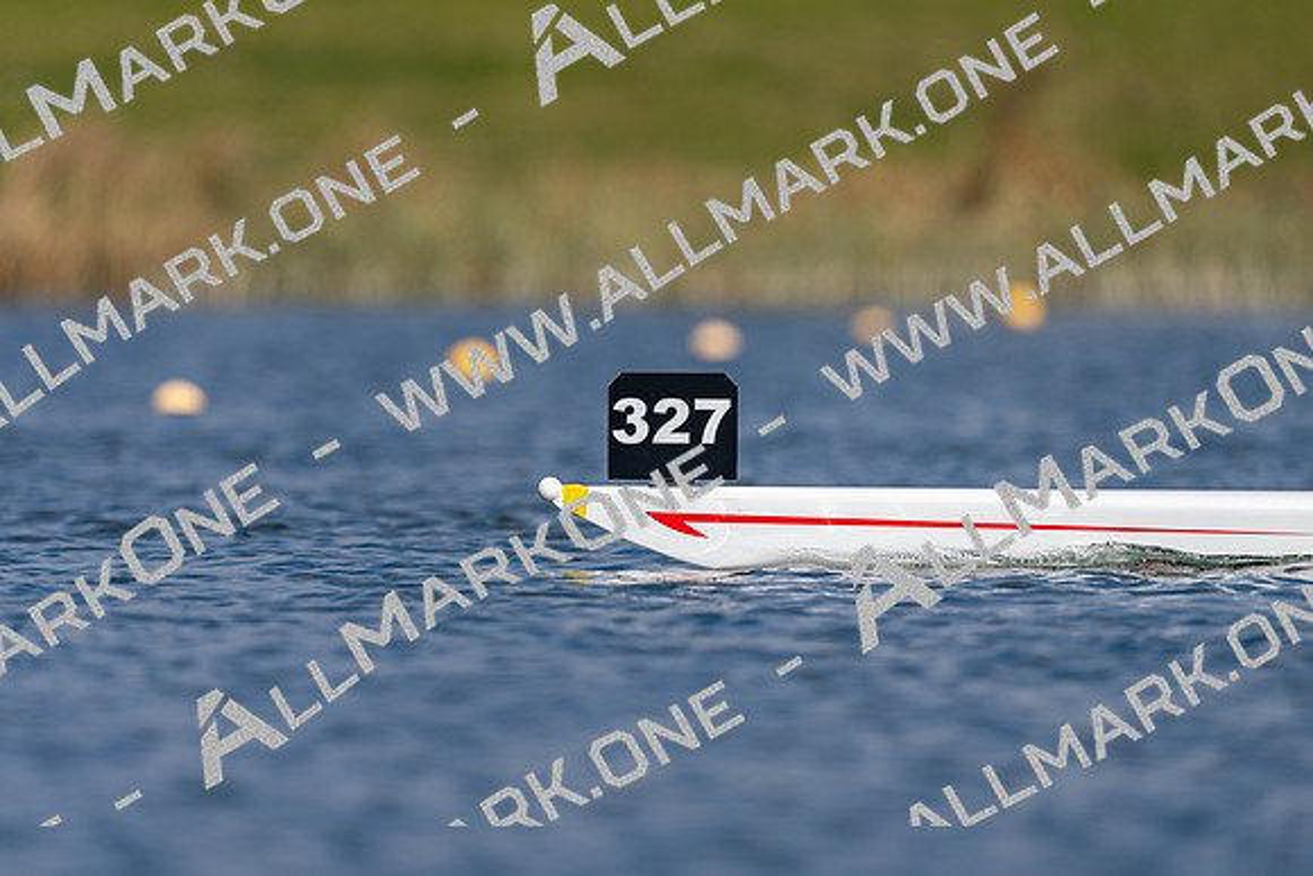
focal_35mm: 600
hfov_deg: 3.4
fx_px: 21887
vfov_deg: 2.3
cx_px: 656
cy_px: 438
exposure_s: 1/2000
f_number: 5
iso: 200
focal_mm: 600
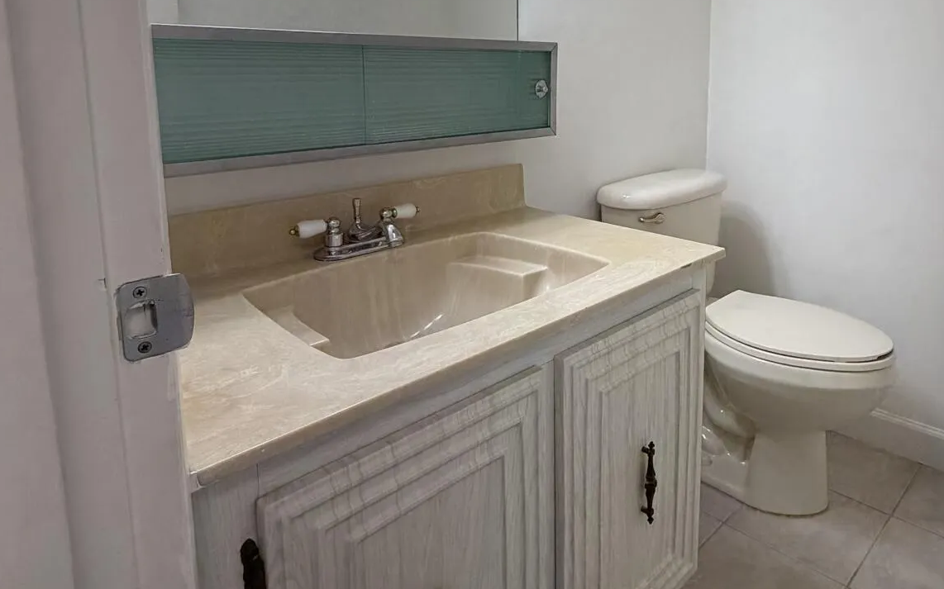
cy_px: 166
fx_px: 669
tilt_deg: -8.9
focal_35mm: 26
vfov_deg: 46.3
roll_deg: -0.3
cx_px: 598
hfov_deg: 69.2
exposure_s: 1/120
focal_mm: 2.22
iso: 160
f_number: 2.2
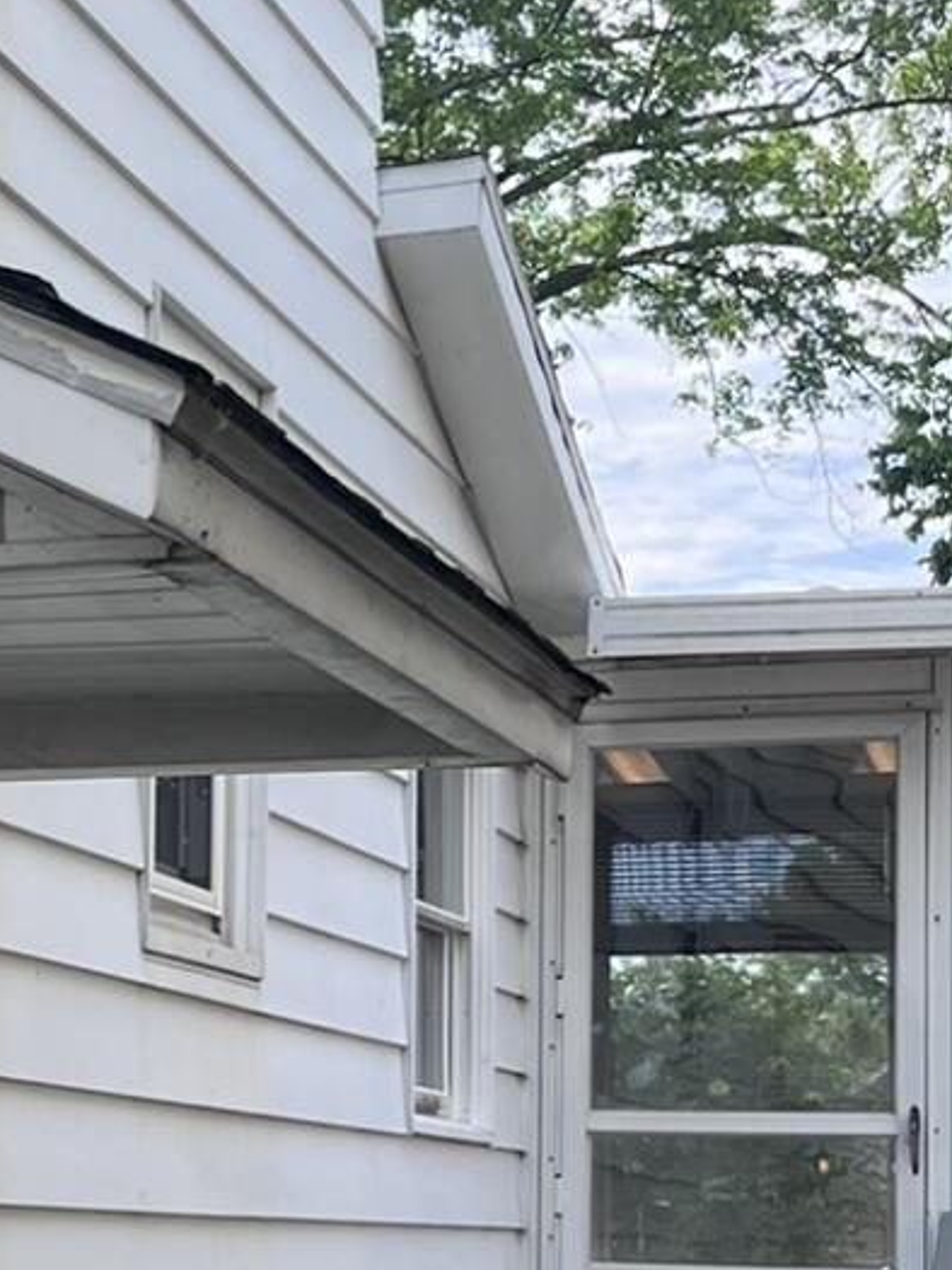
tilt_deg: +1.8
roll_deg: +0.1
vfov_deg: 19.6
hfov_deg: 13.8
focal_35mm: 99
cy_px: 1076
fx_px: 3629
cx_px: -568
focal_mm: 5.1
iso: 50
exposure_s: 1/1536
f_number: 1.6
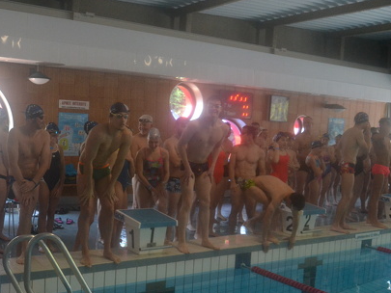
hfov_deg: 45.0
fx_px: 463
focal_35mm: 41
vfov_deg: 35.1
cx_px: 127
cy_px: 165
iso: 2000
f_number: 3.5
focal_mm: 18
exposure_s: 1/500
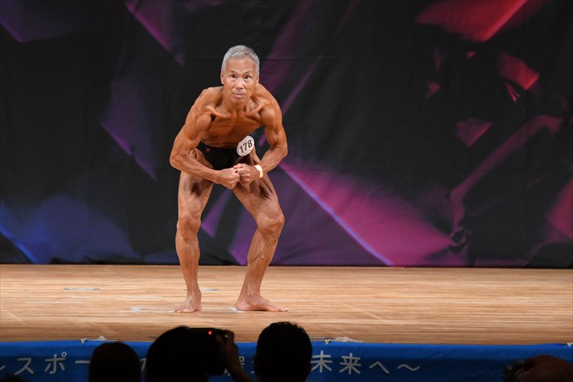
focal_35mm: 300
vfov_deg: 4.6
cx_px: 286
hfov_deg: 6.9
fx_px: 4773
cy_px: 191
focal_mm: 200
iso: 3200
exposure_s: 1/400
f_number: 5.6
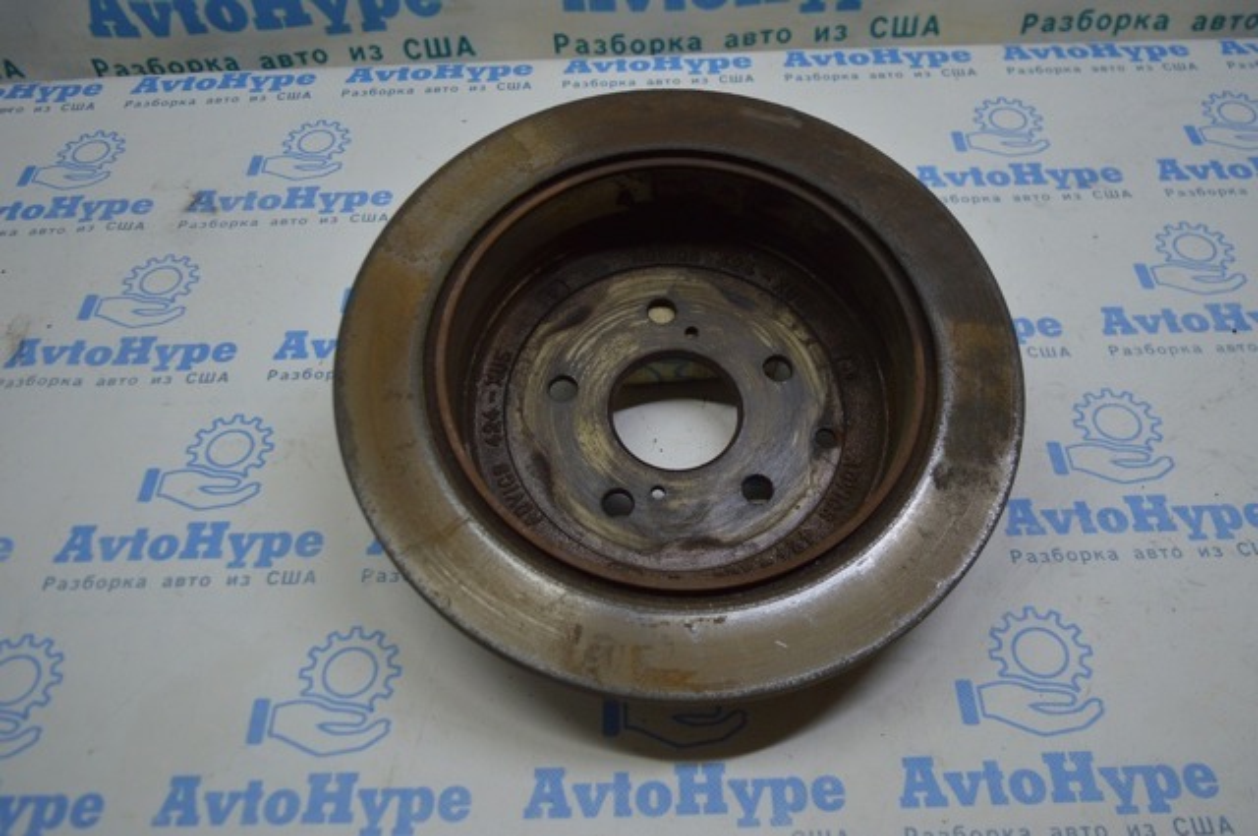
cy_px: 418
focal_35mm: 32
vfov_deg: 41.6
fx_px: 1099
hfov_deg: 59.6
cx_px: 629
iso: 400
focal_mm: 21
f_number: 3.8
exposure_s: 1/200
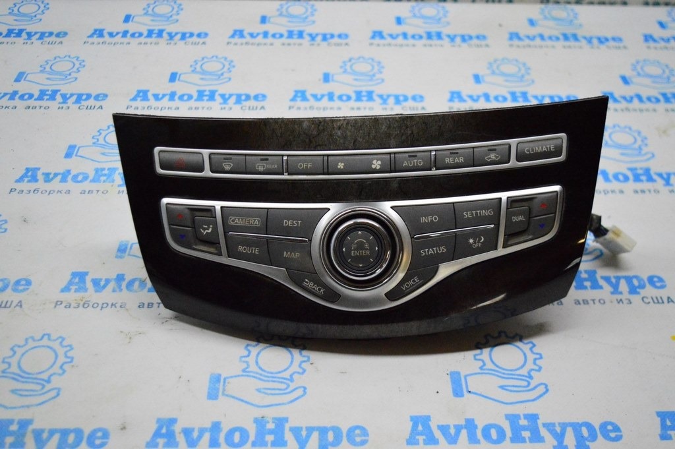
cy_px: 224
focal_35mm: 42
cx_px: 338
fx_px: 787
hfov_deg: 46.4
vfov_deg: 31.8
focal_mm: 28
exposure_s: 1/1000
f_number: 4.2
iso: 6400
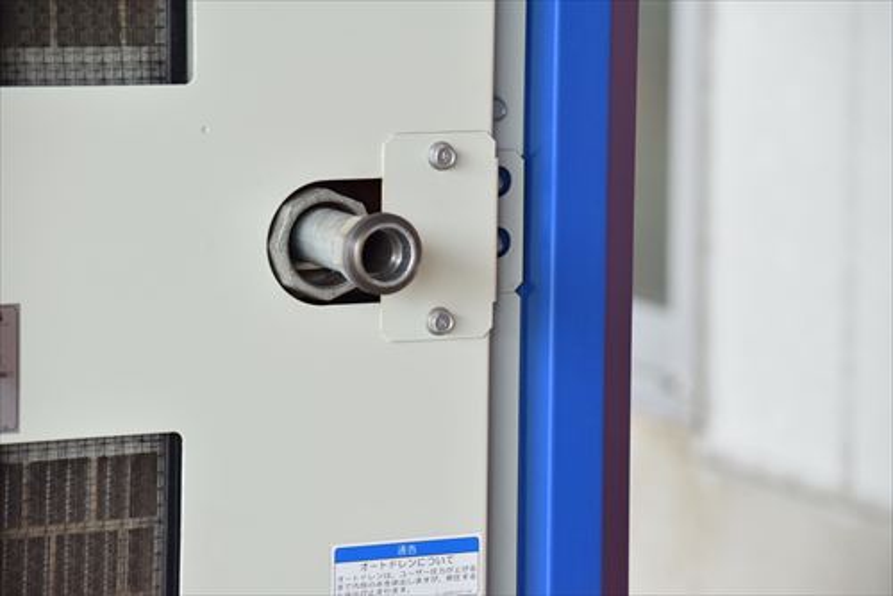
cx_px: 446
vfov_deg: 7.9
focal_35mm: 174
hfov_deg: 11.8
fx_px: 4318
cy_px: 298
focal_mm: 116
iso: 1250
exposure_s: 1/320
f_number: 6.3
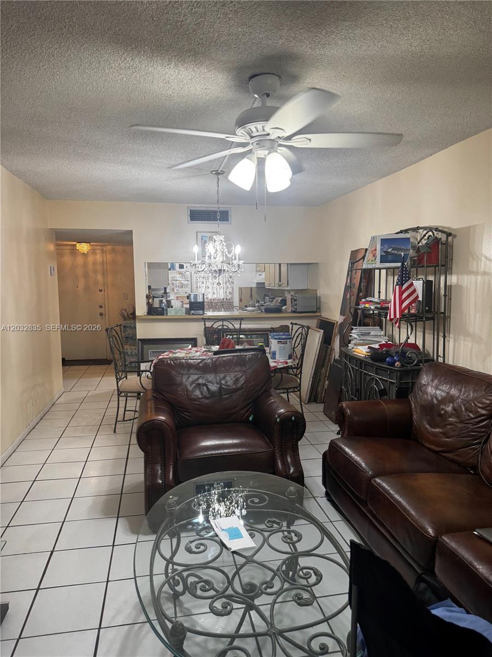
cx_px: 246
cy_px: 328
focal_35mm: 24
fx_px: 455
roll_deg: +1.0
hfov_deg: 56.8
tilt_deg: -7.8
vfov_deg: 71.6
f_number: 1.78
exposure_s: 1/120
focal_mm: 6.76
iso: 160
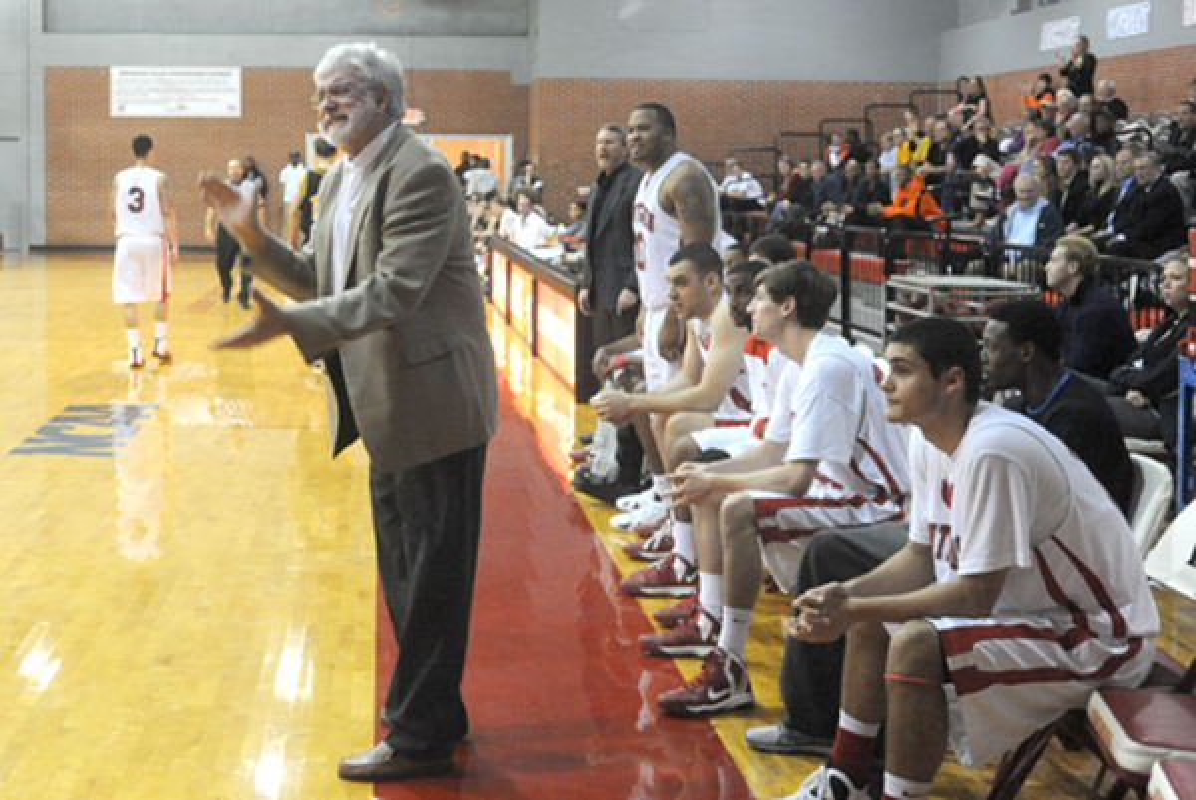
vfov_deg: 30.6
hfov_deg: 44.5
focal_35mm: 44
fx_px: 1463
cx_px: 598
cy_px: 400
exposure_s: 1/160
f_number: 5
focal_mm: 44
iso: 5000
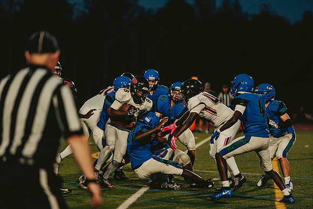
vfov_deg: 7.0
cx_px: 156
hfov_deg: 10.5
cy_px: 104
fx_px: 1696
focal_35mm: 195
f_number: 2.8
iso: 1600
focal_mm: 195
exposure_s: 1/1250
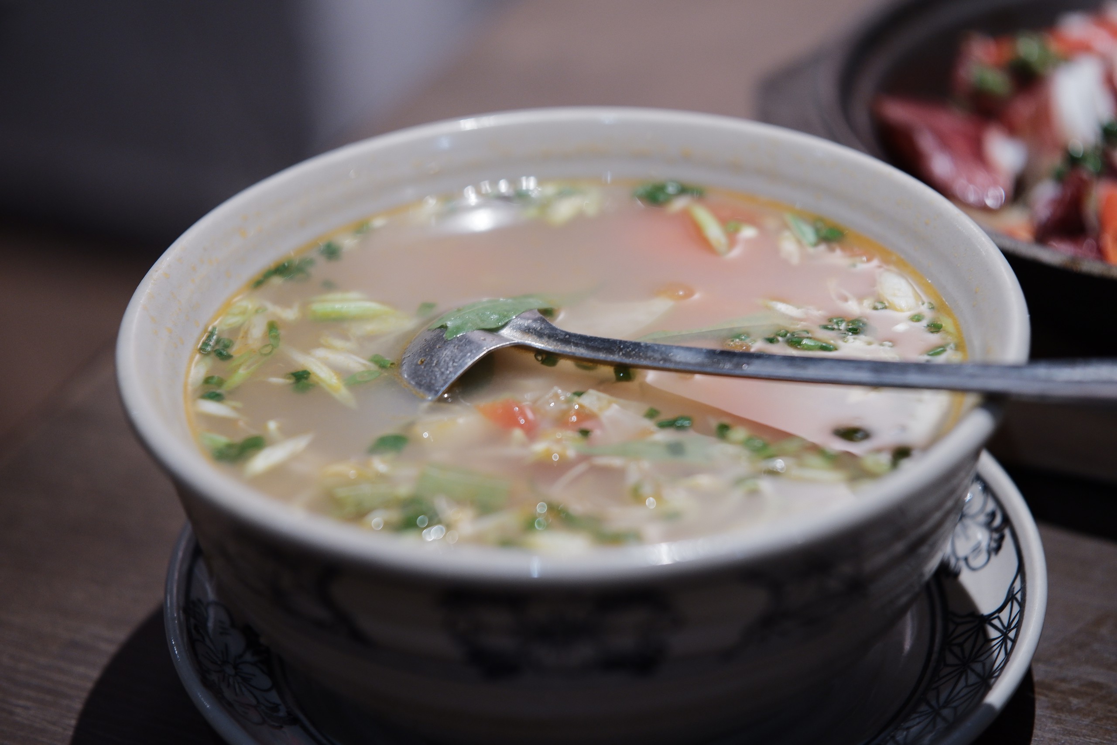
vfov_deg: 16.3
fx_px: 2606
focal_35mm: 84
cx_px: 558
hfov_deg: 24.2
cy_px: 372
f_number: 1.7
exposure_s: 1/85
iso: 800
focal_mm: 56
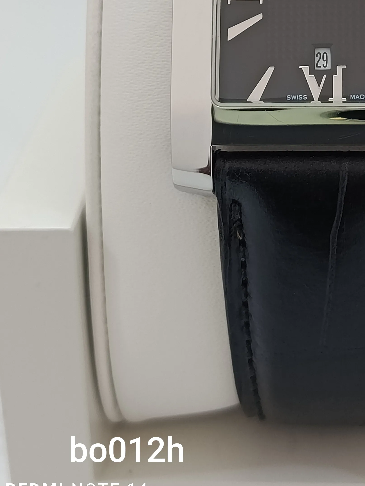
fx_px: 1251
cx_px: 314
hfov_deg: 16.4
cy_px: 73
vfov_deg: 21.6
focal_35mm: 89
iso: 431
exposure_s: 1/100
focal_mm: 5.24
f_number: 1.7
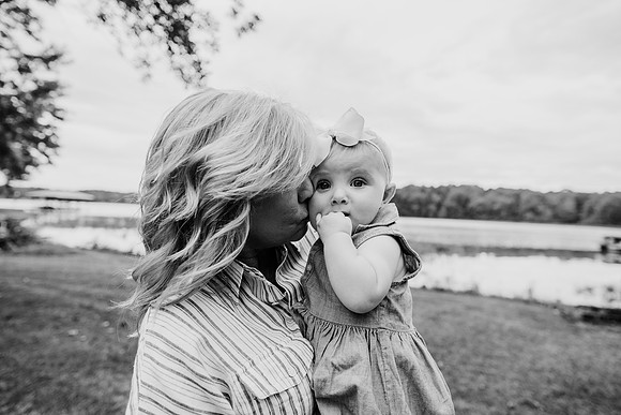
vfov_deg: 53.2
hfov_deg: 73.7
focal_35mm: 24
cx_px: 310
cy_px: 208
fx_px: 414
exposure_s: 1/500
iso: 320
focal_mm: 24
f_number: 3.5
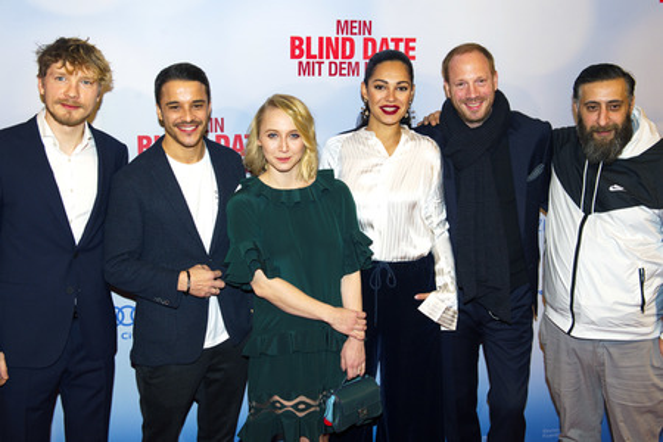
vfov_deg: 35.1
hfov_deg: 50.7
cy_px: 221
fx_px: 700
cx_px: 332
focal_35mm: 38
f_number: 6.3
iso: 1000
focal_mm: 38
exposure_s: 1/125
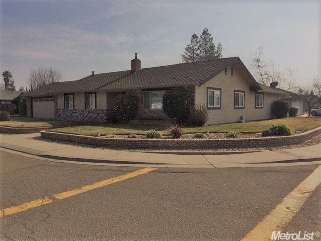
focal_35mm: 29
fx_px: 269
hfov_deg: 61.7
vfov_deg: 48.2
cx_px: 160
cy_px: 120
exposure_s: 1/4049
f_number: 2.2
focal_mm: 4.15
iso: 25
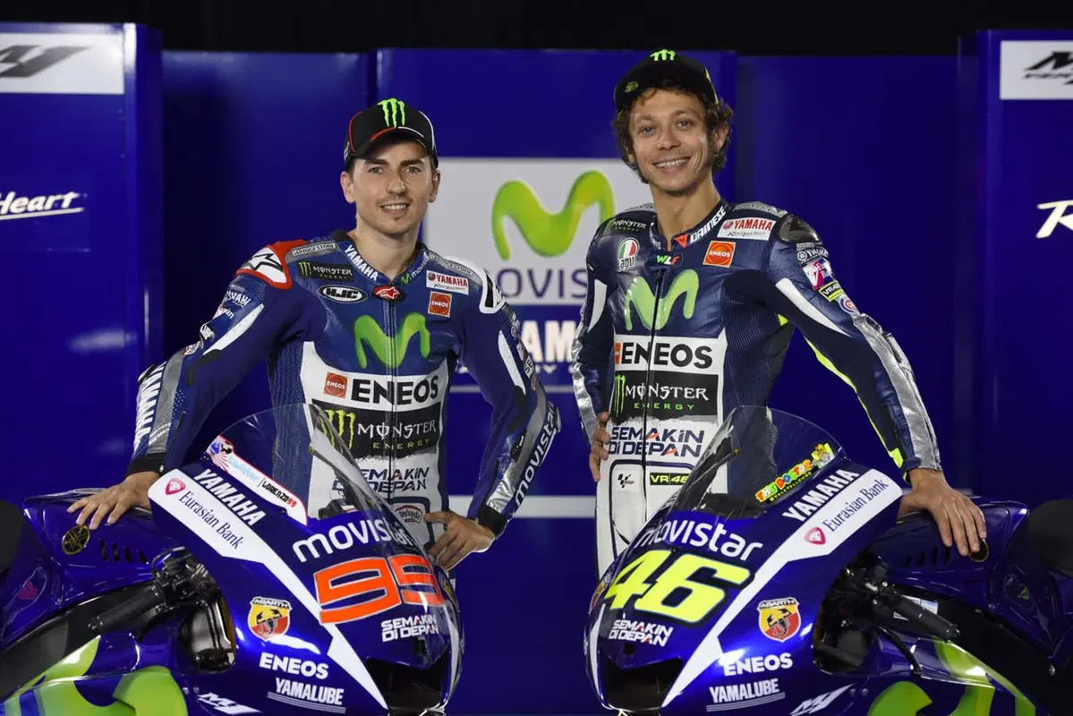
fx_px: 3458
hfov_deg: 17.6
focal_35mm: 116
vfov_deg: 11.8
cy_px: 358
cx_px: 536
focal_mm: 116
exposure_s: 1/250
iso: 800
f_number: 4.5
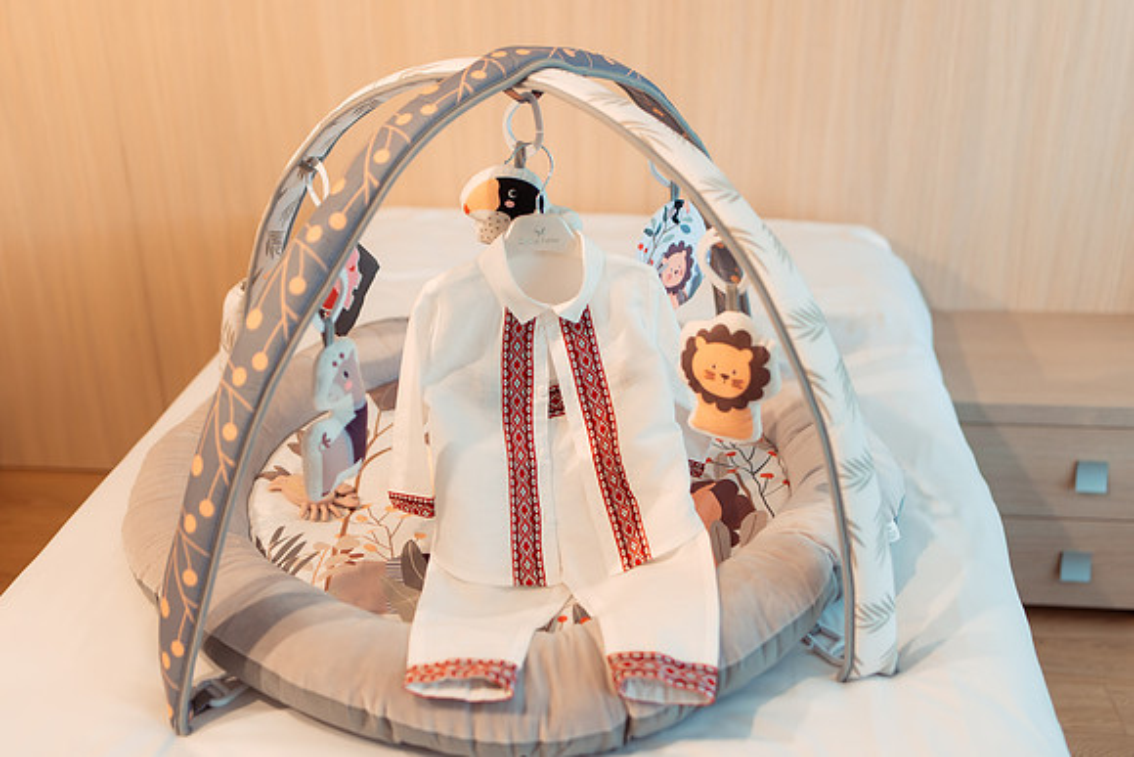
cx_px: 545
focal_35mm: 38
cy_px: 354
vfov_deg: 34.7
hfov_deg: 50.2
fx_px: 1210
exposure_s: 1/125
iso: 1250
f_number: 2
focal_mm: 35
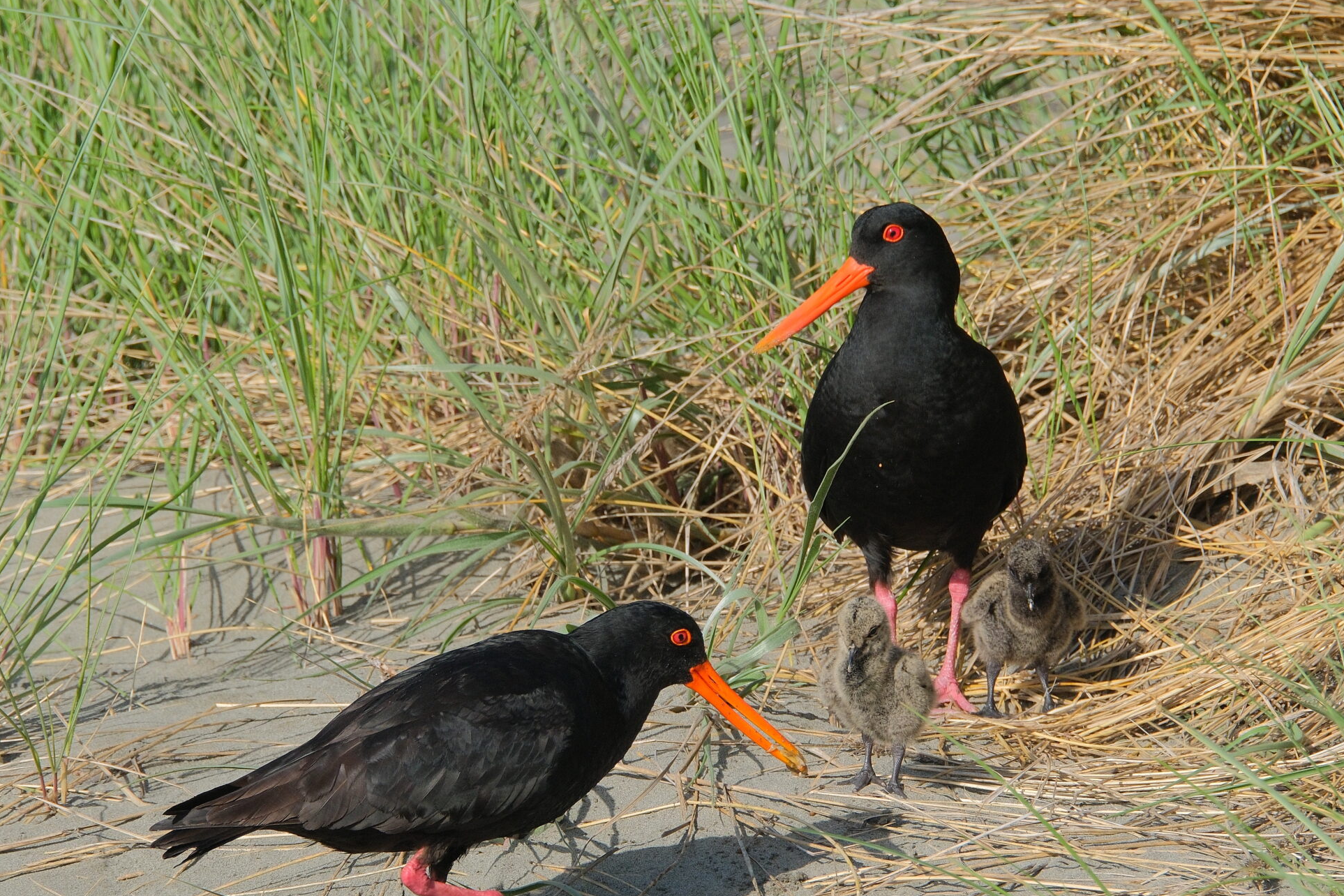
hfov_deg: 2.5
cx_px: 758
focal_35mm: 840
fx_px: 31358
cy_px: 521
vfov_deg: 1.6
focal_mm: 421.5
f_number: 11
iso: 640
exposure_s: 1/750
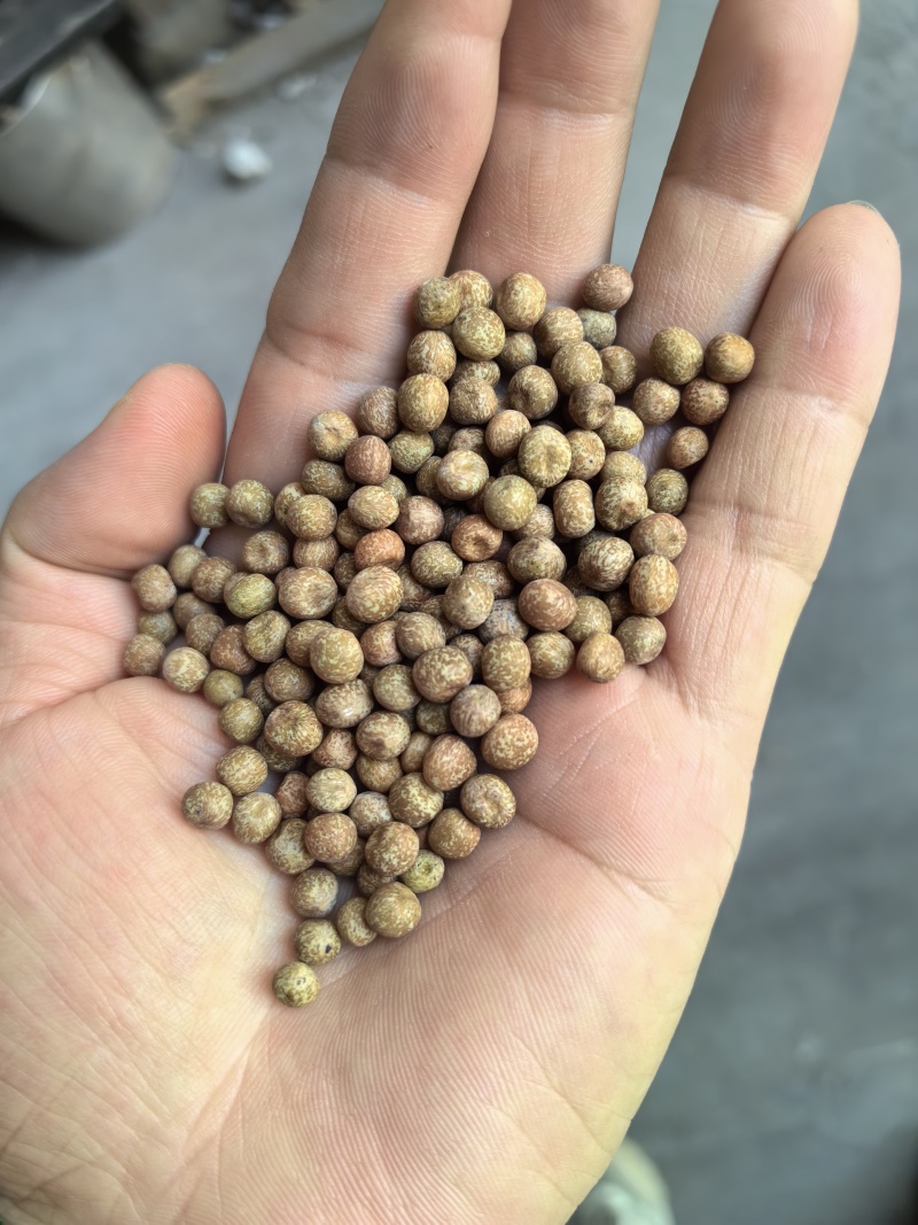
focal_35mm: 27
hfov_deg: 51.3
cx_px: 459
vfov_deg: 65.3
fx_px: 955
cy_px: 612
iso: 64
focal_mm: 5.72
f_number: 2
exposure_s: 1/100
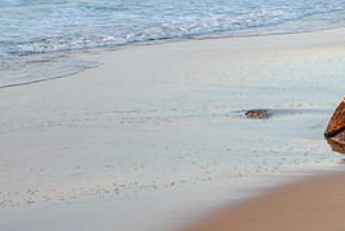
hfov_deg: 16.4
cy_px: -14
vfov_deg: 11.0
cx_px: 274
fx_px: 1190
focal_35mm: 124
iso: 200
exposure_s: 1/15
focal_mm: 55
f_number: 10
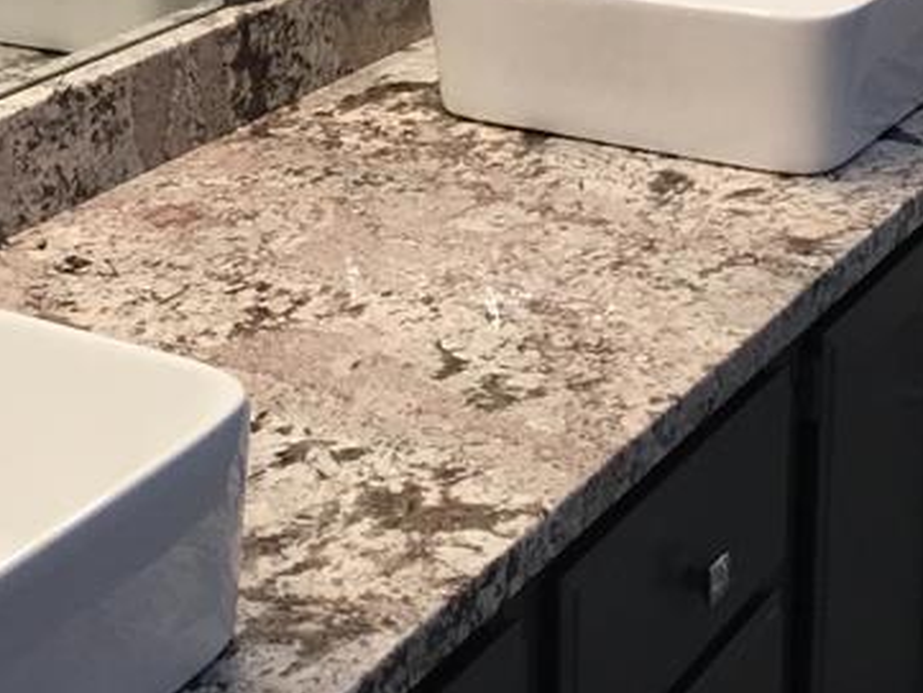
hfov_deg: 22.2
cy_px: 87
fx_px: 2347
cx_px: 442
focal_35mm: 88
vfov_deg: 16.6
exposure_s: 1/30
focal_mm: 3.3
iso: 40
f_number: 2.4
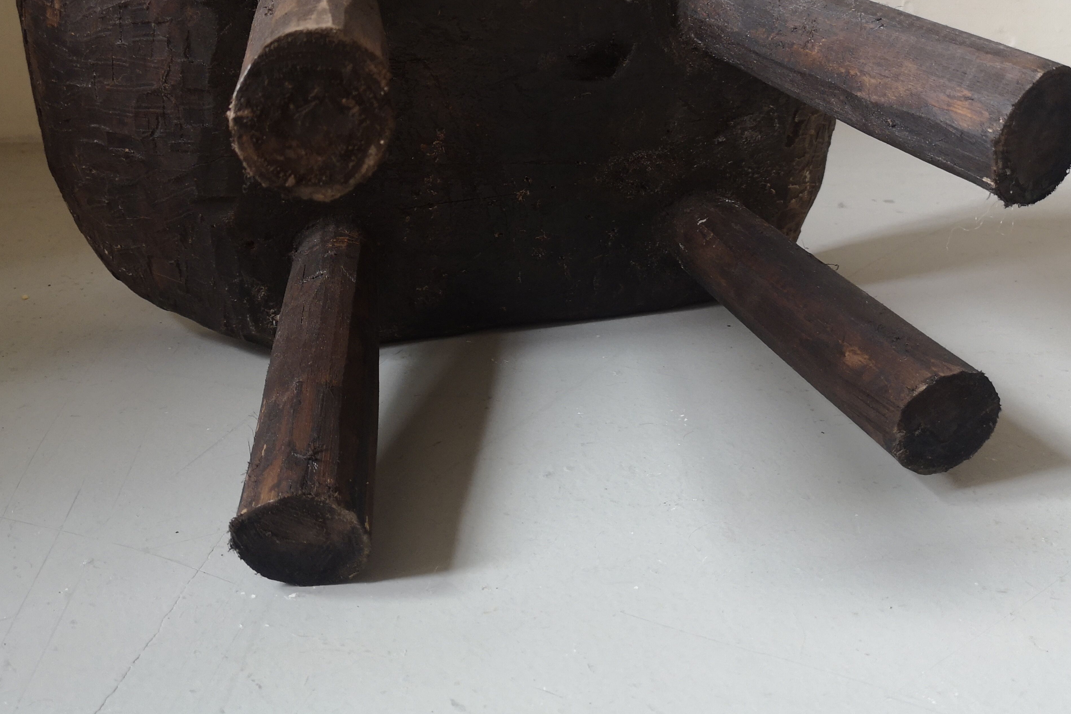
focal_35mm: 38
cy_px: 207
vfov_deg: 34.5
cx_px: 479
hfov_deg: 50.6
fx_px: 1130
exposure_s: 1/50
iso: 100
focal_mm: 3.95
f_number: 1.8
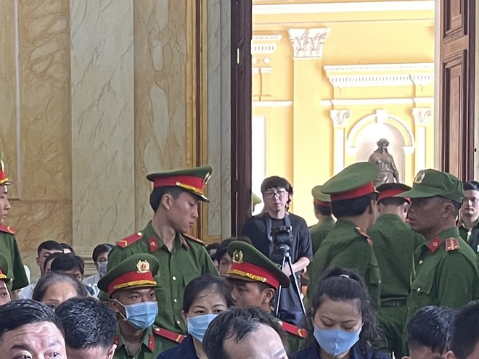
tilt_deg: -5.1
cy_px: 323
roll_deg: +0.9
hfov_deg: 19.8
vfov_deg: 15.1
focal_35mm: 97
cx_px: 45
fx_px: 1342
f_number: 1.6
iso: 250
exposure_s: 1/60
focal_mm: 5.1
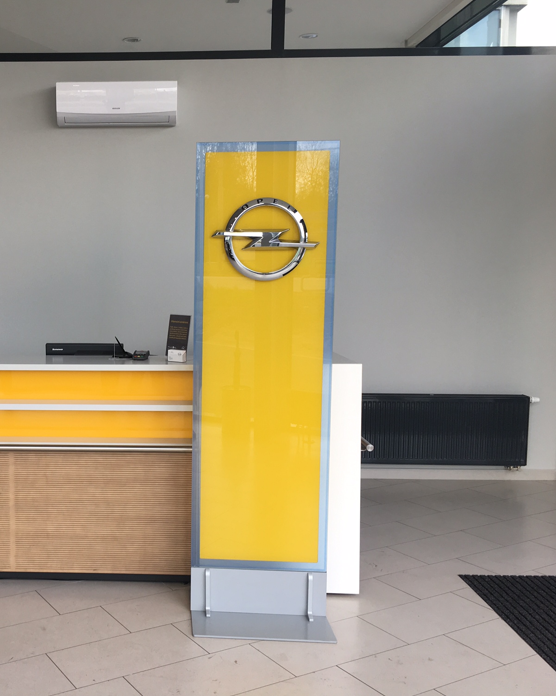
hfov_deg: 37.6
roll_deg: +0.1
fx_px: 782
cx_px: 104
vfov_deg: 47.9
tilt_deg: -4.6
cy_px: 347
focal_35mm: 38
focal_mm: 4.15
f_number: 2.2
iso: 25
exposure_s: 1/106
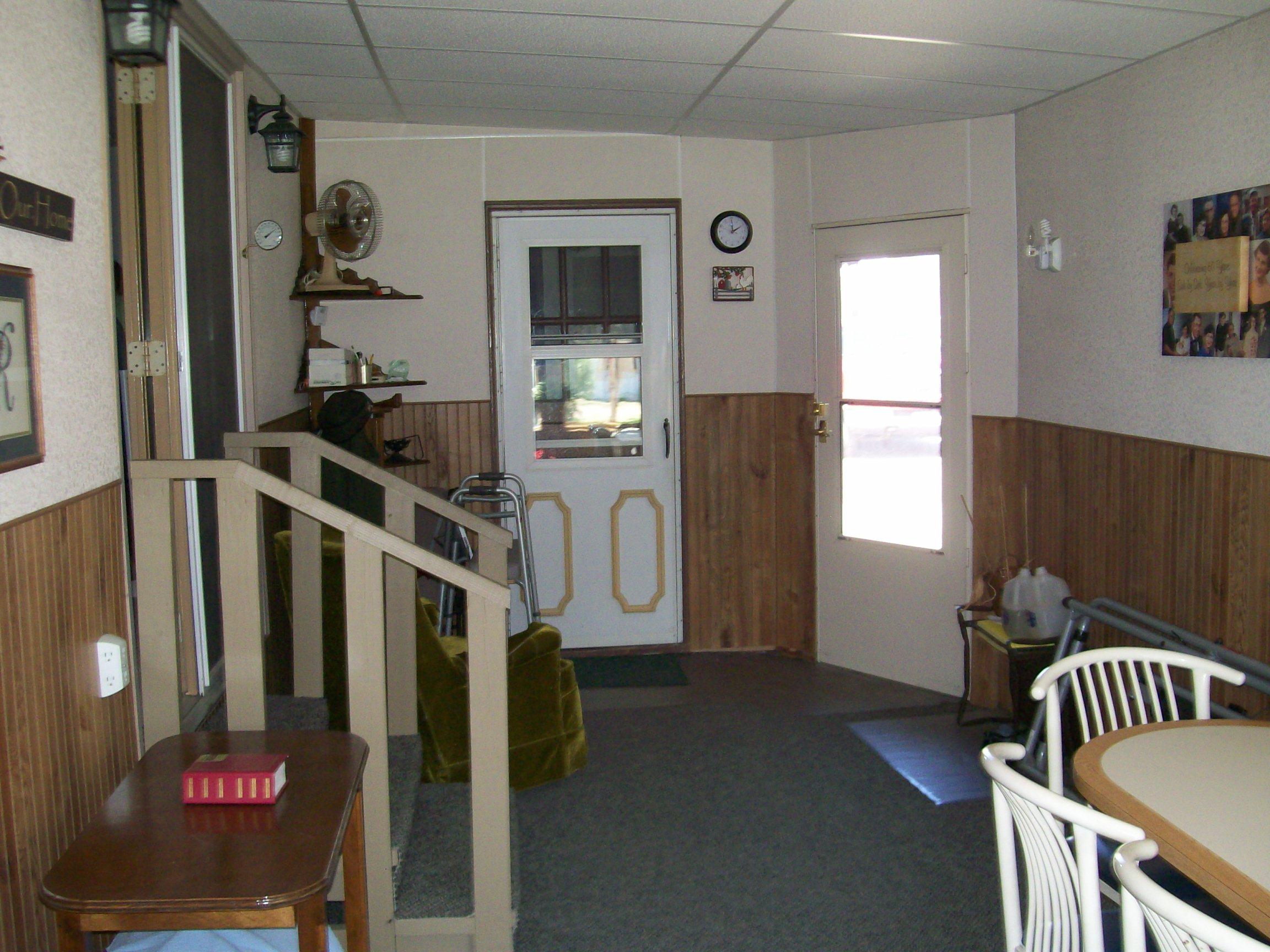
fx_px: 1321
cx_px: 635
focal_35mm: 36
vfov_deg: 39.7
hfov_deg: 51.4
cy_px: 476
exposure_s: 1/64
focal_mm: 6
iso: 140
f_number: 2.7
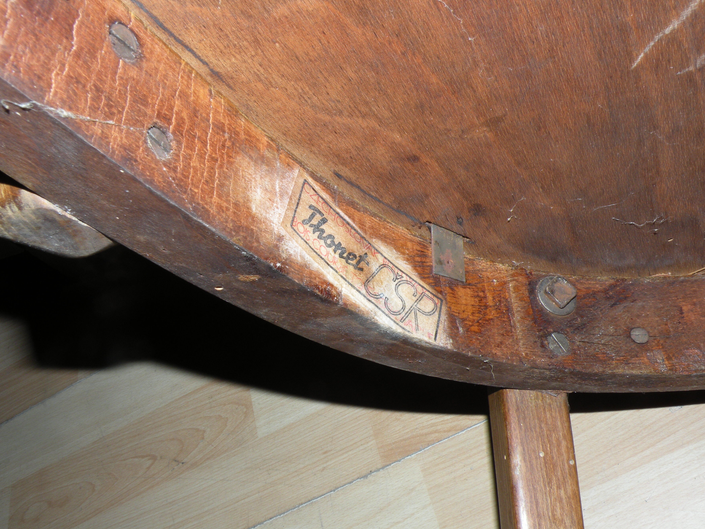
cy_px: 257
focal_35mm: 34
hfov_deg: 53.9
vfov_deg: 41.8
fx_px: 692
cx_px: 361
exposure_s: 1/60
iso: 64
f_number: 8
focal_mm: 5.8
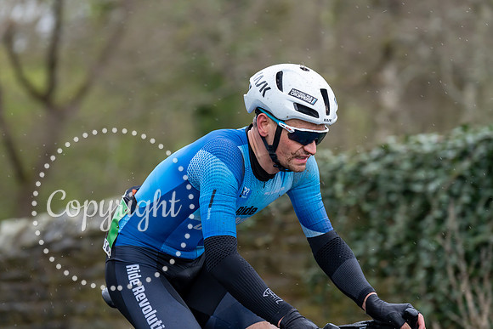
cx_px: 246
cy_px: 164
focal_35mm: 163
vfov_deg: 8.4
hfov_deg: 12.6
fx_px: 2233
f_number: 4
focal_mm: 163
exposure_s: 1/1000
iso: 1600
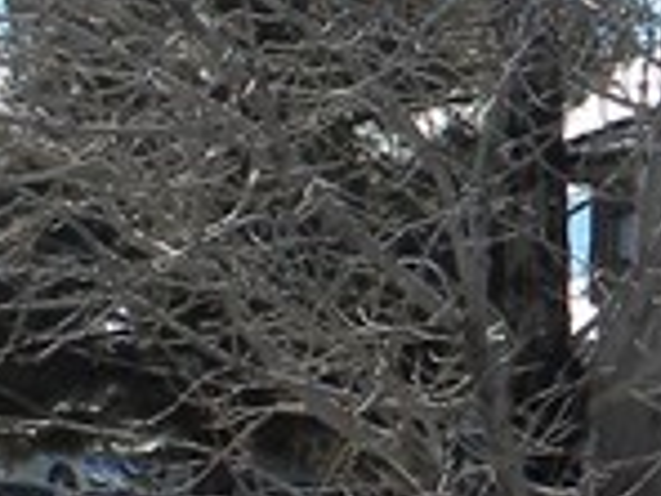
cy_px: 380
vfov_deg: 5.8
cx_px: 1224
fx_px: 4888
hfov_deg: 7.5
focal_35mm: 256
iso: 64
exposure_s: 1/111
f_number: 10
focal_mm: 6.6
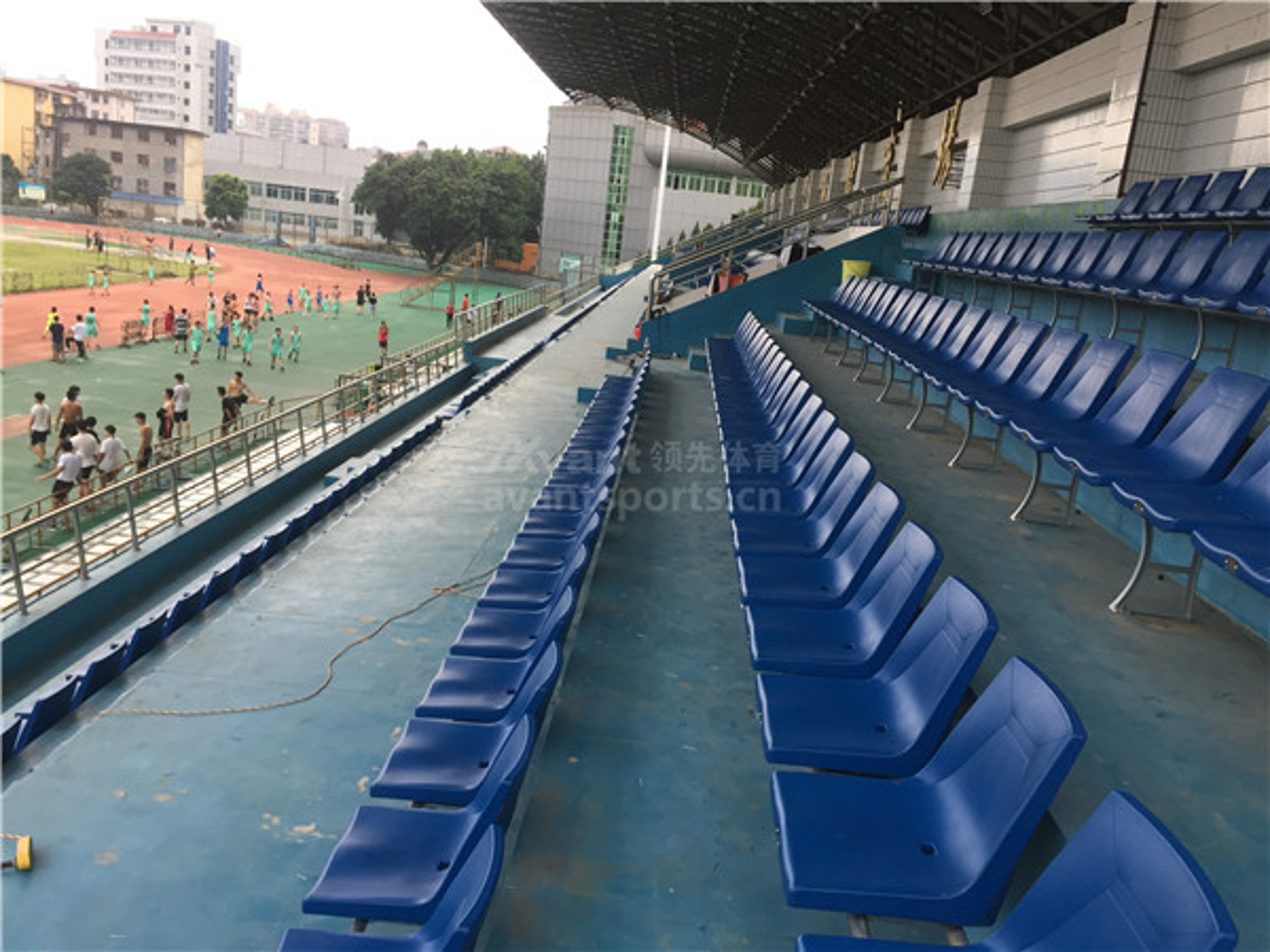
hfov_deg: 61.7
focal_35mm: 29
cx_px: 635
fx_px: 1064
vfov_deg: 48.2
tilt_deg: -14.2
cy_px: 476
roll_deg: -6.3
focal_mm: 4.15
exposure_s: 1/33
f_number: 2.2
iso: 32
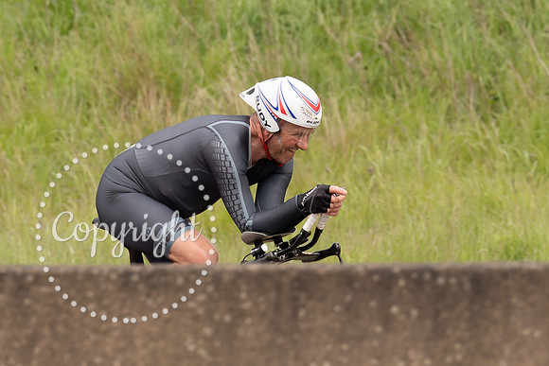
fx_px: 9686
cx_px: 216
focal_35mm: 635
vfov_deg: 2.2
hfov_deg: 3.2
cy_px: 74
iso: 160
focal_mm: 200
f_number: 4
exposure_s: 1/800
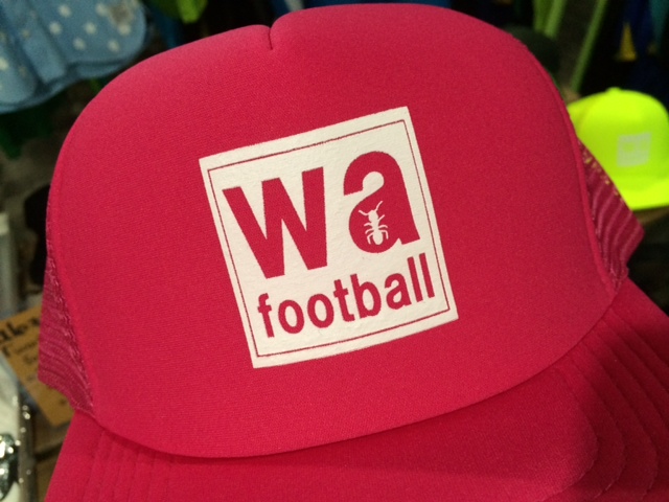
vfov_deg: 46.8
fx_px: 580
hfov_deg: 60.0
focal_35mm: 30
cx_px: 334
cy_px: 251
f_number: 2.2
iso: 200
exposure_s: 1/30
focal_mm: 4.12
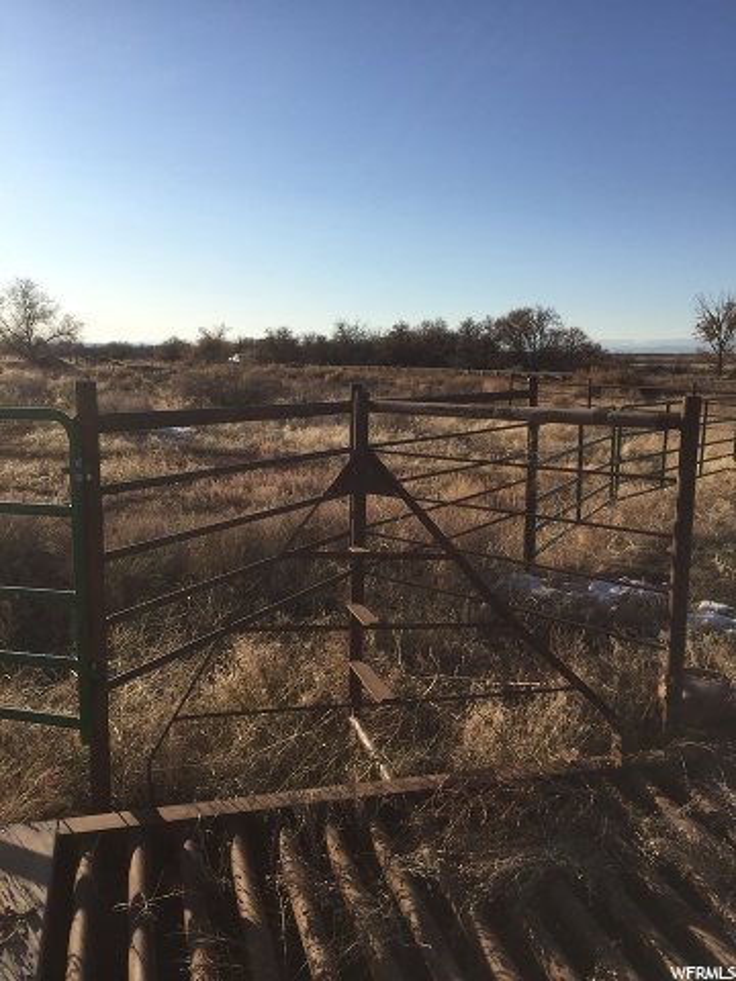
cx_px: 368
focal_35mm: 29
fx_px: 822
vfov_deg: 61.7
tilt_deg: -8.7
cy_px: 490
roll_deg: -3.3
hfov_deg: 48.2
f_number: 2.2
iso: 32
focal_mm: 4.15
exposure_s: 1/2475
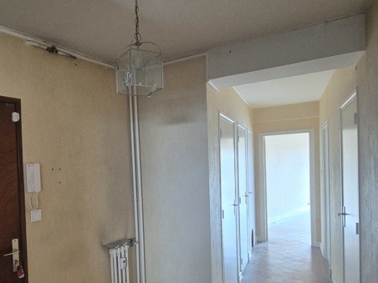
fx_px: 251
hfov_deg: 70.9
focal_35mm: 23
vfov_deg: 58.4
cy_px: 169
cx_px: 115
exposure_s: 1/50
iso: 800
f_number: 2.2
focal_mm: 2.2
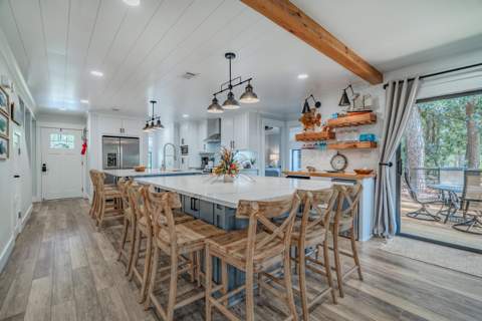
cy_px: 160
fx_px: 214
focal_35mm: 16
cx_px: 241
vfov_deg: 73.7
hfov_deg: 96.7
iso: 200
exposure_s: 1/40
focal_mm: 16
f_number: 4.5
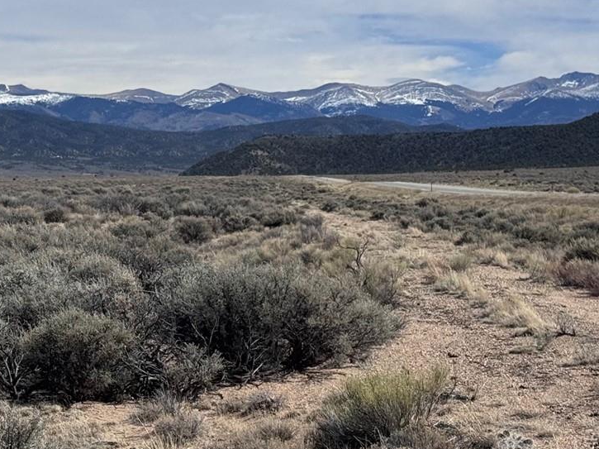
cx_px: 83
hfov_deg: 18.3
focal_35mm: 106
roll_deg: +0.3
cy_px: 309
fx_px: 1833
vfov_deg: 13.9
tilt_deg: -3.4
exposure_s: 1/7937
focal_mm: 6.76
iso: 64
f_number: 1.78
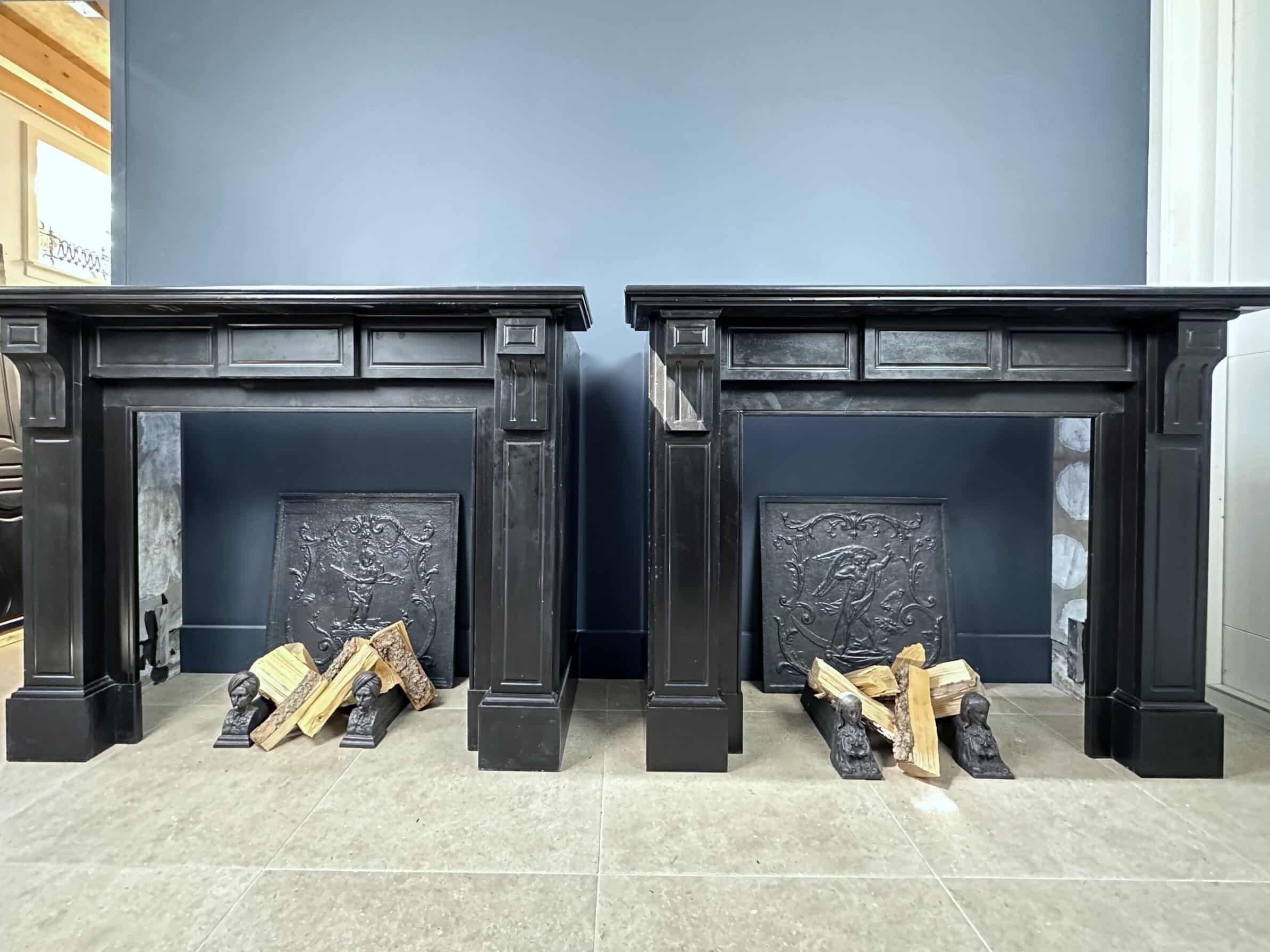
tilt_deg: -1.5
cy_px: 451
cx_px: 613
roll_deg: -0.2
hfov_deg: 98.1
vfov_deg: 81.7
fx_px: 550
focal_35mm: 15
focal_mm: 2.22
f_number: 2.2
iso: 1250
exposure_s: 1/50
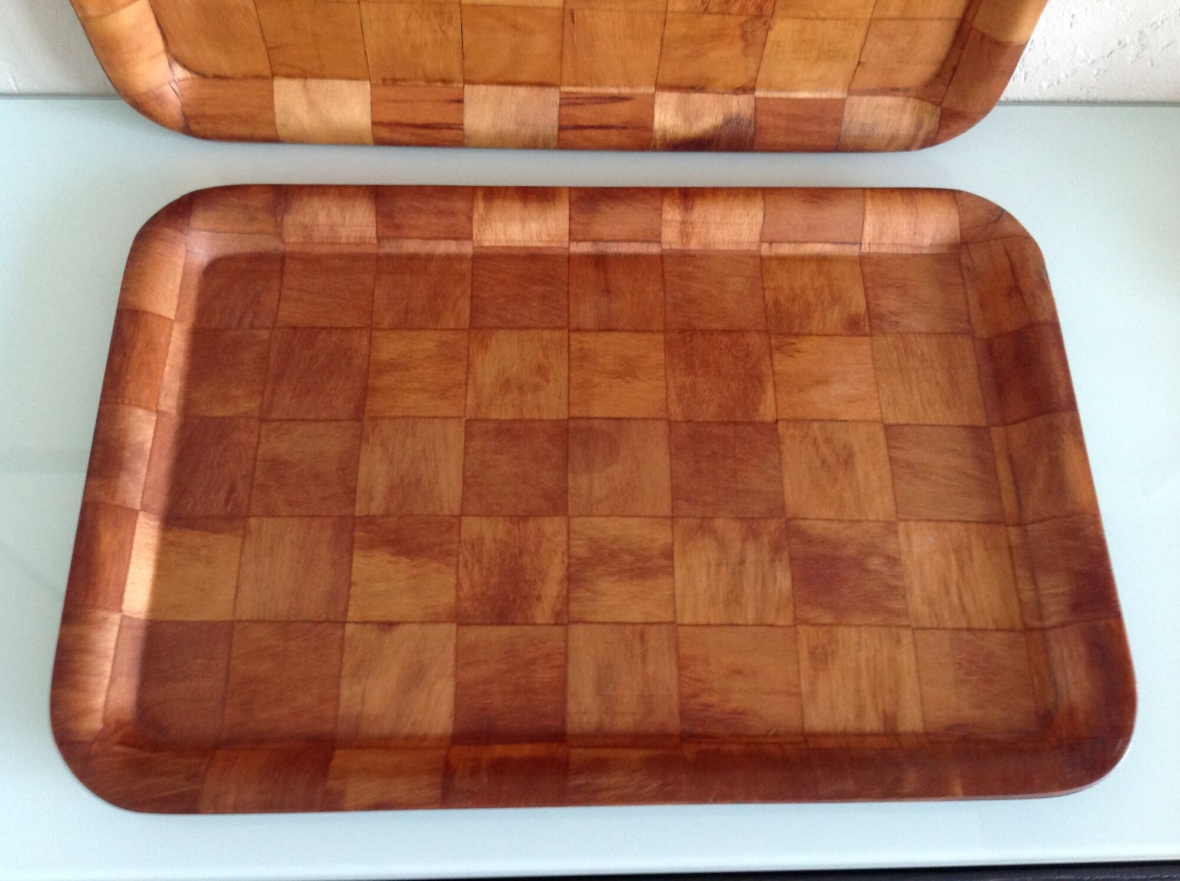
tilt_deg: -65.9
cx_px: 590
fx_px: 1191
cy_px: 440
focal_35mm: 35
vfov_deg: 40.6
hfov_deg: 52.7
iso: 200
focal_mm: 4.28
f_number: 2.4
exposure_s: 1/15
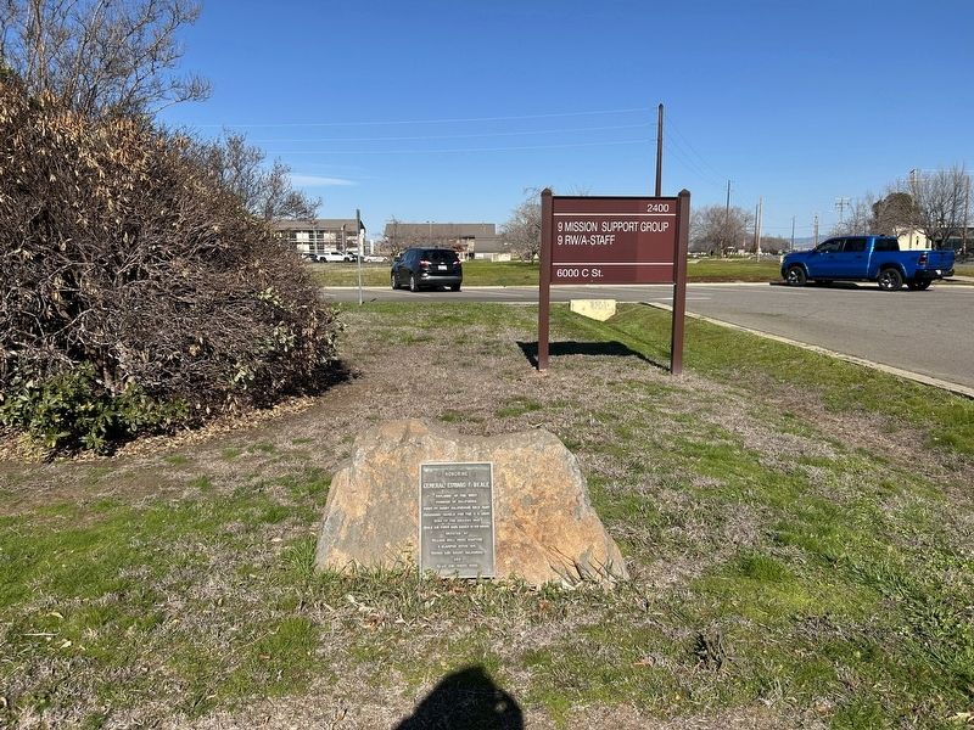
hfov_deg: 67.3
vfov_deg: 53.1
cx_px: 487
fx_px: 732
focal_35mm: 26
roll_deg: +0.8
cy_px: 365
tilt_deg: -8.0
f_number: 1.5
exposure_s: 1/4630
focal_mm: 5.7
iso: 50
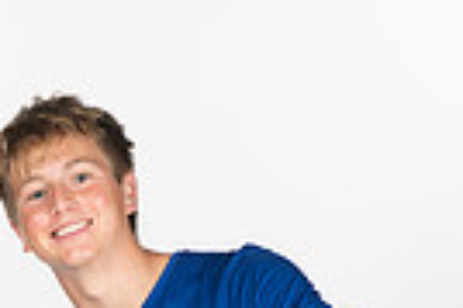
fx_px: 3019
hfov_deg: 8.7
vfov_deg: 5.6
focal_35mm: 235
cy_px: 744
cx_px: -21
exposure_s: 1/500
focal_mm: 70
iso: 200
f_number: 7.1
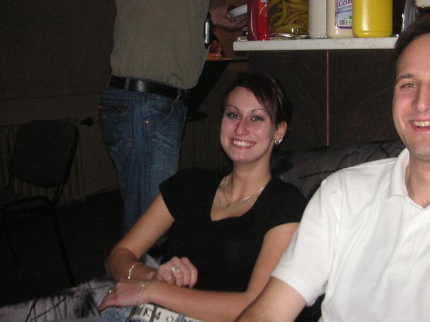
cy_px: 132
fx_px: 584
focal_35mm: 47
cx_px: 259
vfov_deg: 30.8
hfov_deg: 40.3
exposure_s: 1/45
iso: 160
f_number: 2.8
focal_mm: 6.1
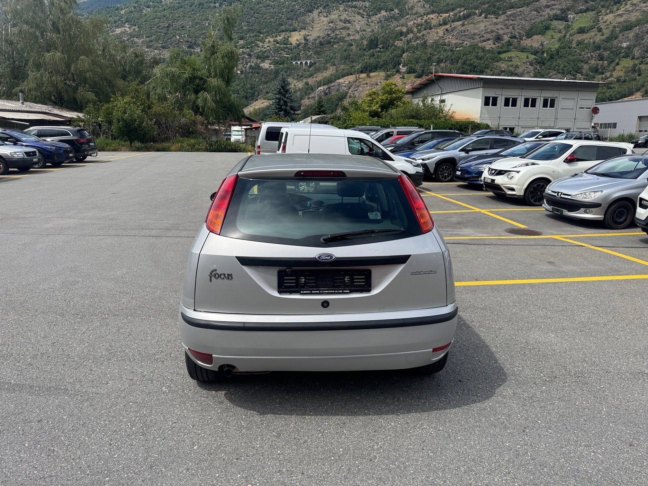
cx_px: 324
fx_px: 449
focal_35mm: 24
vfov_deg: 56.8
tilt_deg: -9.8
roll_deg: +1.6
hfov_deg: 71.6
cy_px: 243
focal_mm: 6.76
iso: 80
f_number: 1.78
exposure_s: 1/3802
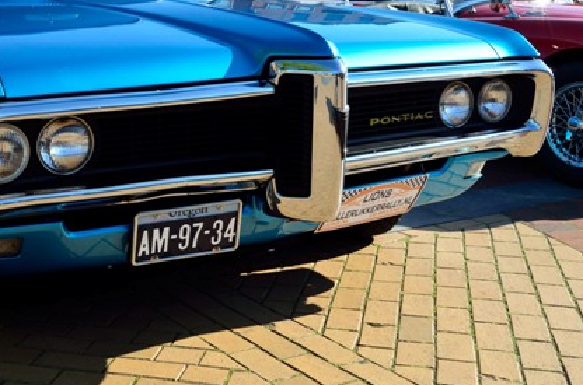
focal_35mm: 53
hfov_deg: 37.0
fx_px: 852
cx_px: 160
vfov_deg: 25.2
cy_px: 94
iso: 500
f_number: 10
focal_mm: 23
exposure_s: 1/400
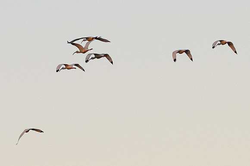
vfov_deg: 2.5
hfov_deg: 3.7
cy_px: -15
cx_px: 229
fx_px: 3885
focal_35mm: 560
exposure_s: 1/1600
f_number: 5.6
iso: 800
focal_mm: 135
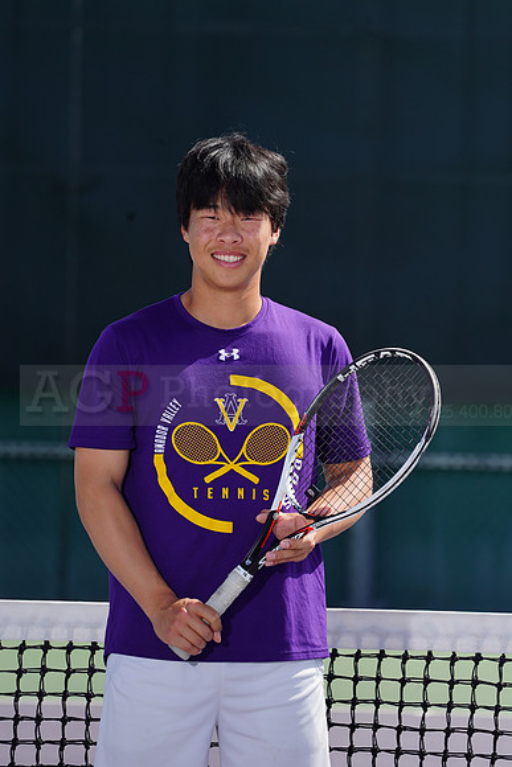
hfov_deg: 3.5
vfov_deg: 5.3
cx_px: 256
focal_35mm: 391
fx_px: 8336
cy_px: 384
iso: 100
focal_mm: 391
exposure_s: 1/250
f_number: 9
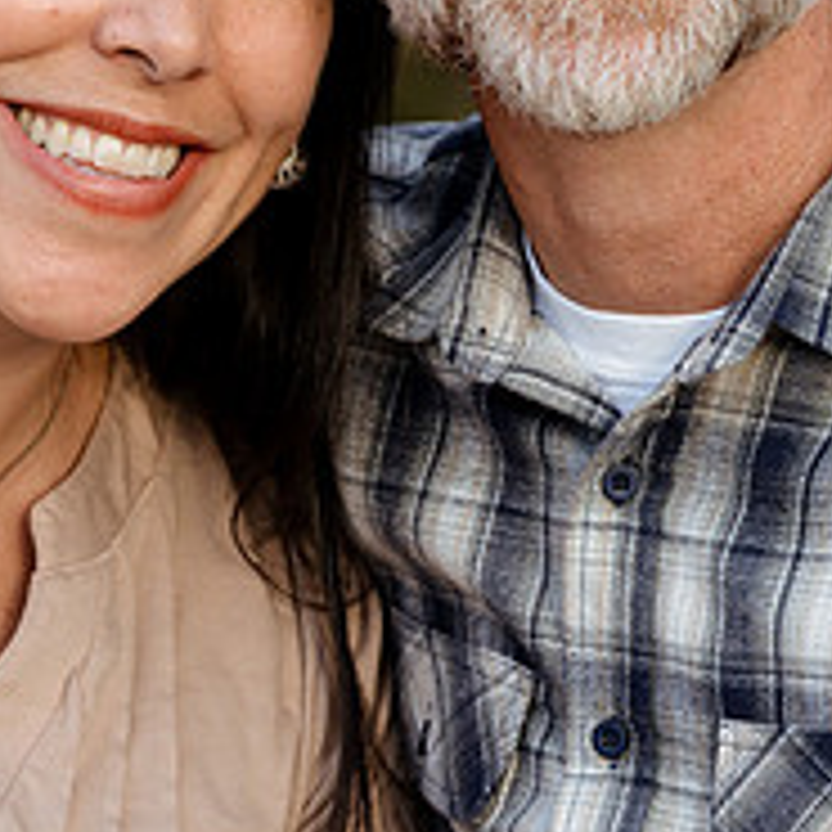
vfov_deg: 4.0
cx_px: 67
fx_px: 11856
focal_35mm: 436
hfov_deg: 4.0
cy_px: -16
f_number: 5.6
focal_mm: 164
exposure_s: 1/200
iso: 640
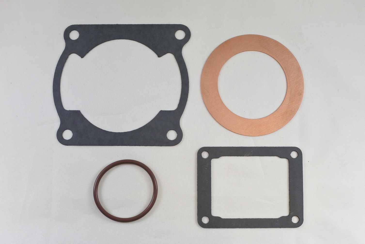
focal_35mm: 29
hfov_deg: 63.7
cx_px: 182
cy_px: 122
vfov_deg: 45.0
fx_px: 294
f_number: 3.8
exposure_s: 1/250
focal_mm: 11
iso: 400
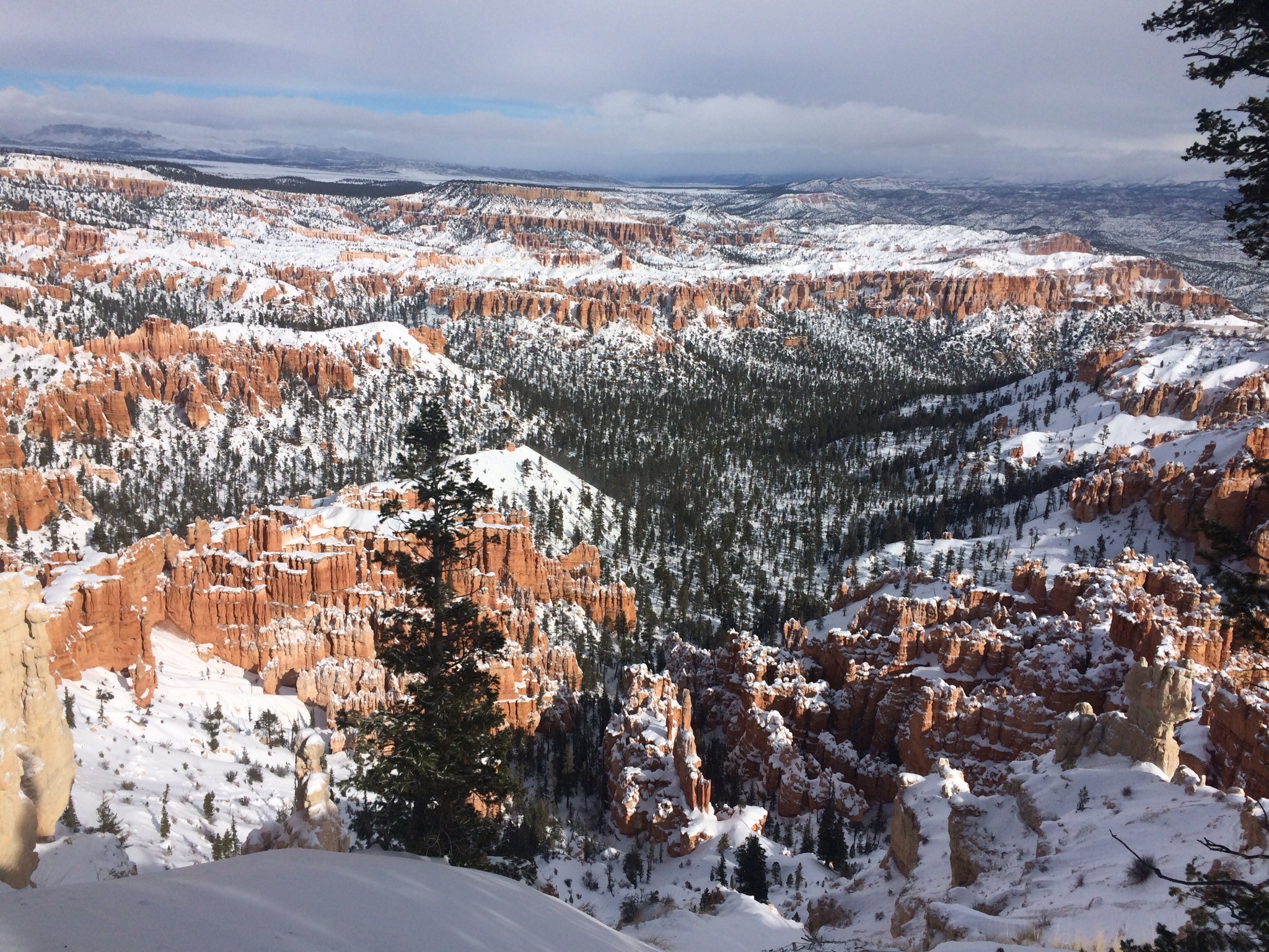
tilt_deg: -16.5
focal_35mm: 29
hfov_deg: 61.7
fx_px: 1063
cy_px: 476
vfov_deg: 48.2
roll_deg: +0.1
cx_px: 634
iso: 32
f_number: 2.2
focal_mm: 4.15
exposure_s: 1/5882
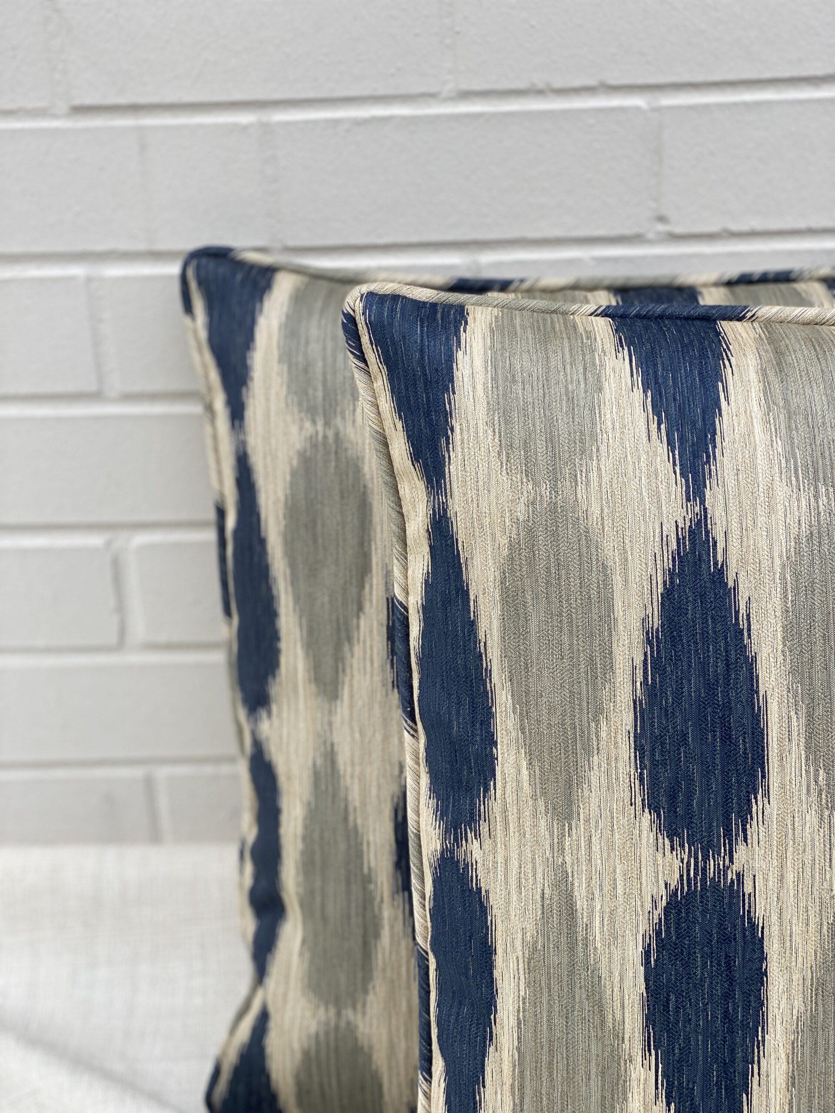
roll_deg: +2.0
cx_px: 418
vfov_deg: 36.8
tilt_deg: -22.9
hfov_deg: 28.0
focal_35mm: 52
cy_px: 556
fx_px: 1672
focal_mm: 6
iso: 20
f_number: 2
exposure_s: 1/265
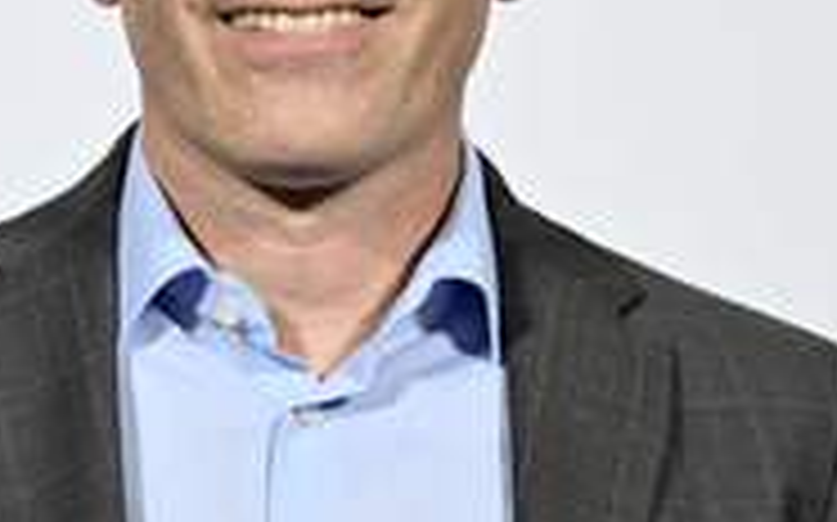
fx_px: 7865
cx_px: 295
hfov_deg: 6.1
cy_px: 166
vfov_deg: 3.8
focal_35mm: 345
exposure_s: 1/640
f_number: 2.8
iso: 1250
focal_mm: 140
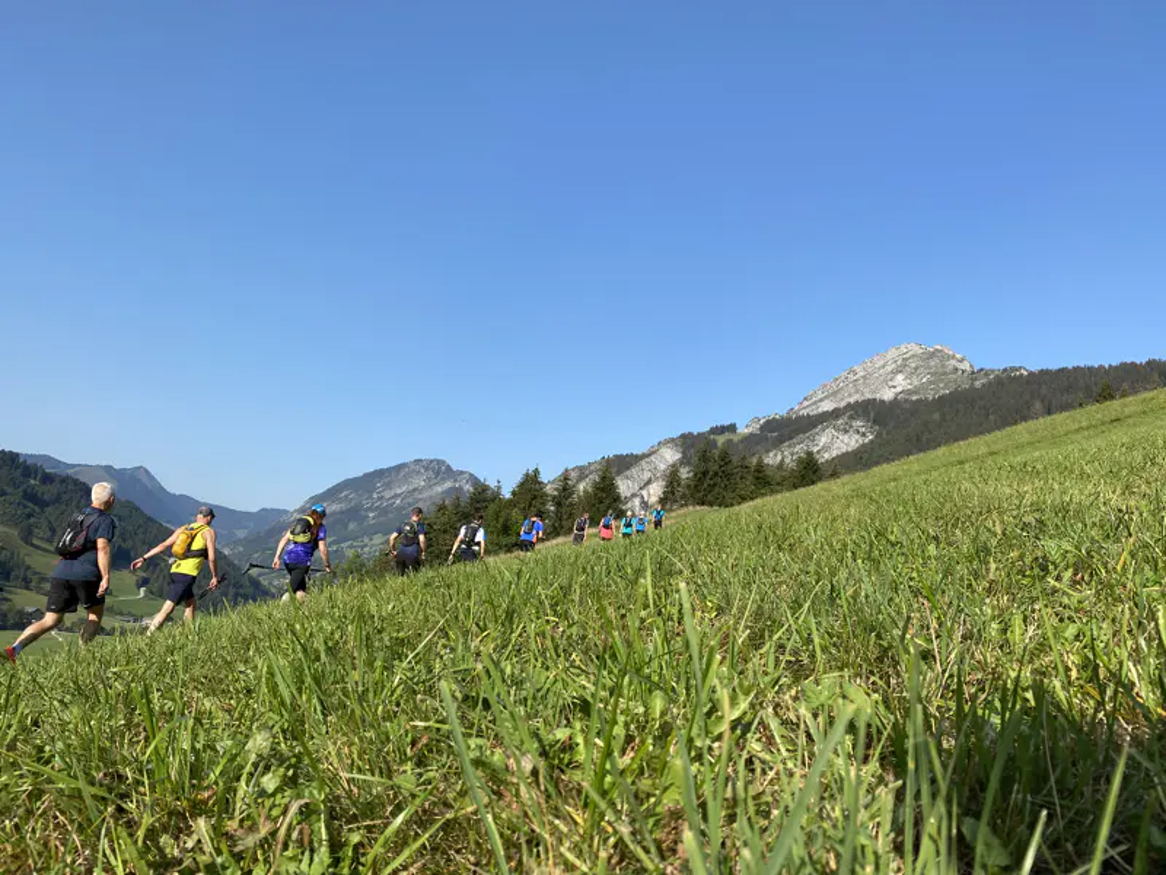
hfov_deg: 67.3
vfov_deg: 53.1
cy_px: 438
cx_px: 583
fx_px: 876
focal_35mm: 26
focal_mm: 4.25
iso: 32
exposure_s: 1/2571
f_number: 1.8
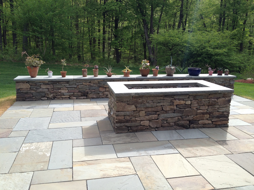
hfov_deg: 52.6
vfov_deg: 40.7
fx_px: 257
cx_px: 127
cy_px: 95
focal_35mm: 35
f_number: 2.4
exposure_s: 1/531
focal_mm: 4.28
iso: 50
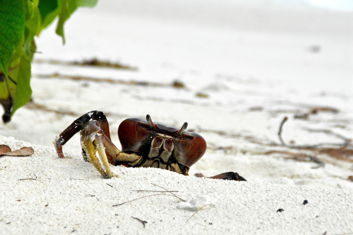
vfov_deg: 4.6
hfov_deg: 6.9
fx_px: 2941
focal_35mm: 300
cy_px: 118
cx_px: 176
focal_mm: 200
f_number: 9
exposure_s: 1/5000
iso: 3200
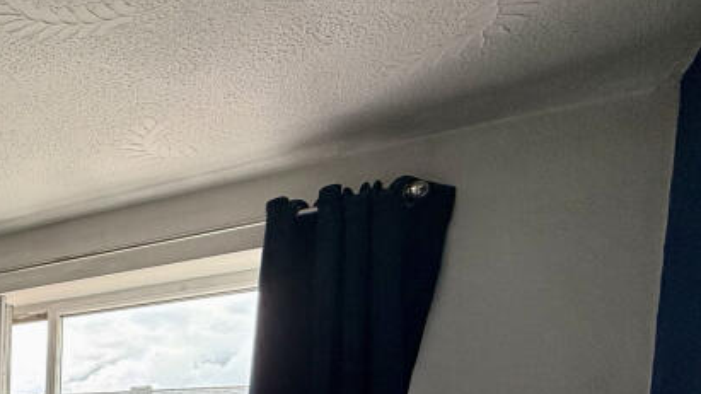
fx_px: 706
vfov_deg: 25.4
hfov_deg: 40.4
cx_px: -104
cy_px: 553
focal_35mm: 38
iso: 100
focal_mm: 2.22
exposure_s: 1/99
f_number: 2.2
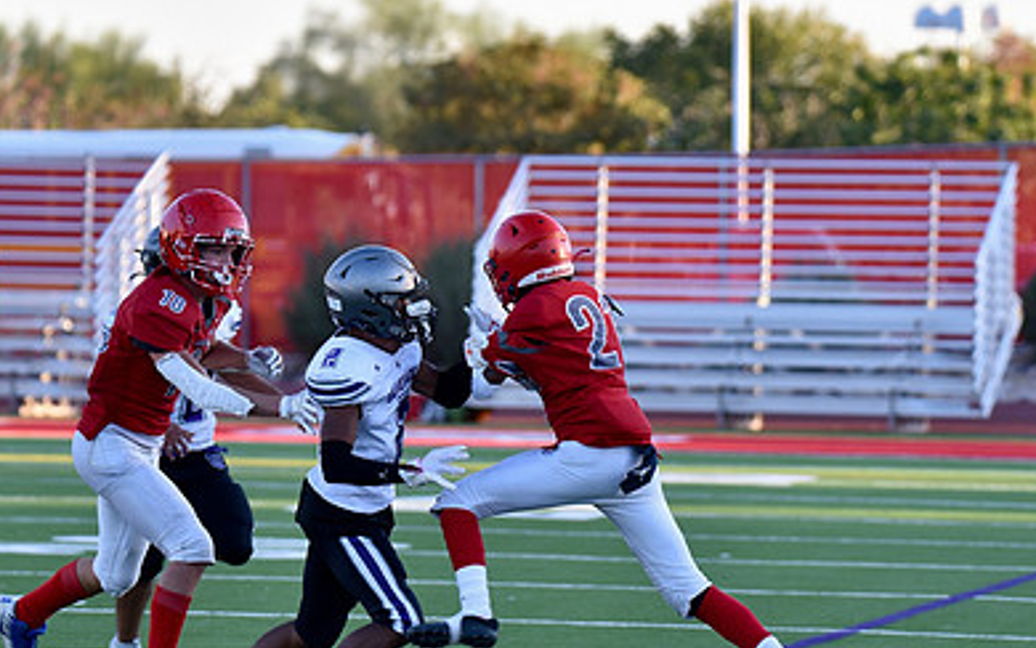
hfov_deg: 5.5
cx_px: 550
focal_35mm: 379
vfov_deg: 3.5
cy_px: 381
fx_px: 10704
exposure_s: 1/640
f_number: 5.6
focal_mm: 250
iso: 900
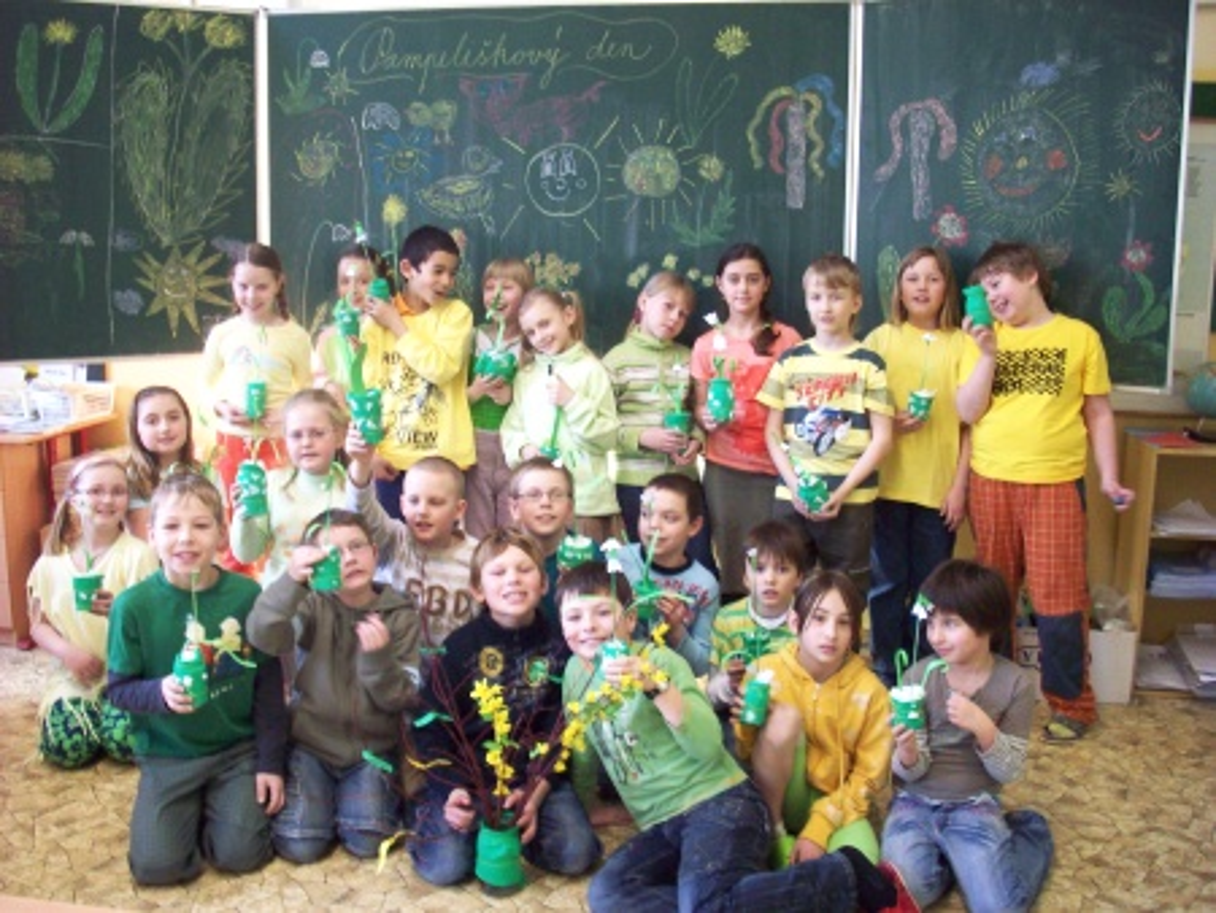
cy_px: 456
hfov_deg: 50.1
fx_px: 1300
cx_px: 608
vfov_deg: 38.7
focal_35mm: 37
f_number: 2.8
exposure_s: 1/20.5
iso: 160
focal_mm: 6.2
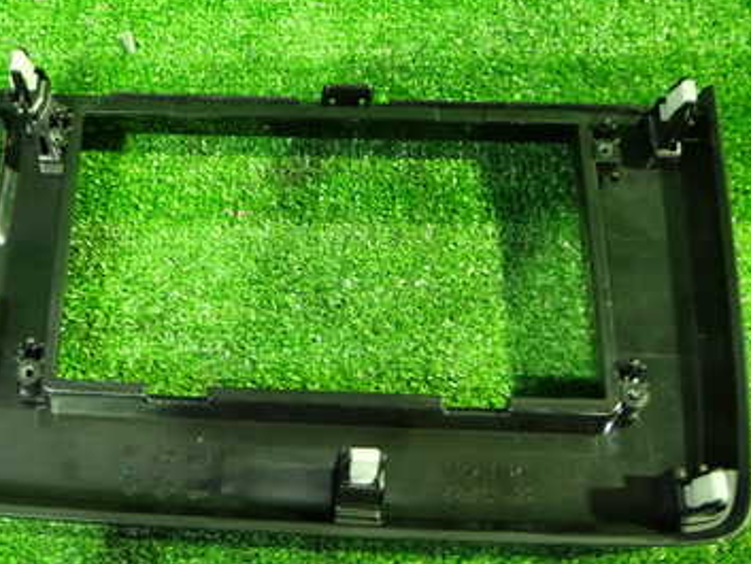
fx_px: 1107
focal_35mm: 51
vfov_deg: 28.5
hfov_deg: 36.5
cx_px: 179
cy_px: 209
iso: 800
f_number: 2.3
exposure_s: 1/20
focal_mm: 5.4
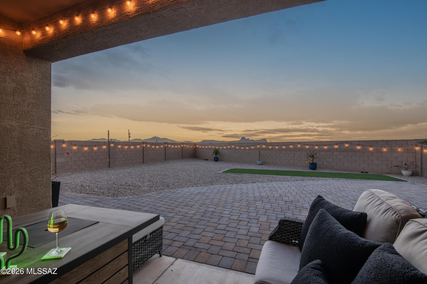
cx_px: 214
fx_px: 201
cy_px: 142
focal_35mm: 17
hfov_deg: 93.3
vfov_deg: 70.4
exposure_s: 1/4
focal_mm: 17
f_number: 16
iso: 125
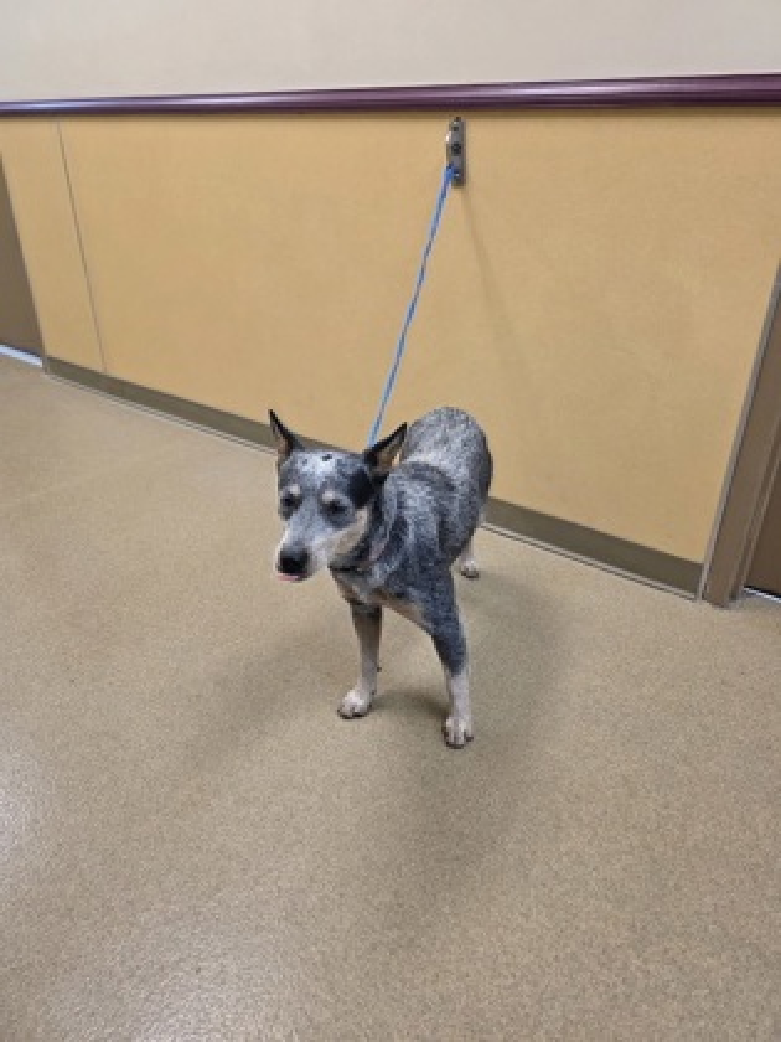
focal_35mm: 23
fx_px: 692
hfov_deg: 58.9
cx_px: 390
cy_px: 521
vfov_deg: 73.9
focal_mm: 6.3
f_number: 1.7
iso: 500
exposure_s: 1/120
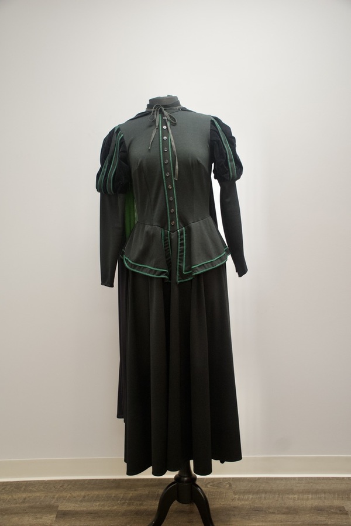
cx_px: 176
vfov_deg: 49.6
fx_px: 570
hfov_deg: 34.2
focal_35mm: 39
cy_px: 263
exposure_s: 1/80
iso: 800
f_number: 3.8
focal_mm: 26
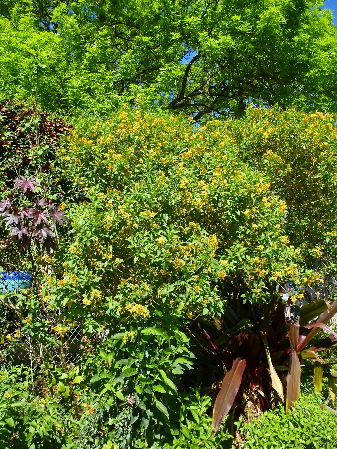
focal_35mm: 24
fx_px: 312
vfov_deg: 71.6
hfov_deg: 56.8
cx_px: 168
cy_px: 224
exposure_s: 1/640
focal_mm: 4.3
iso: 100
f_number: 3.3
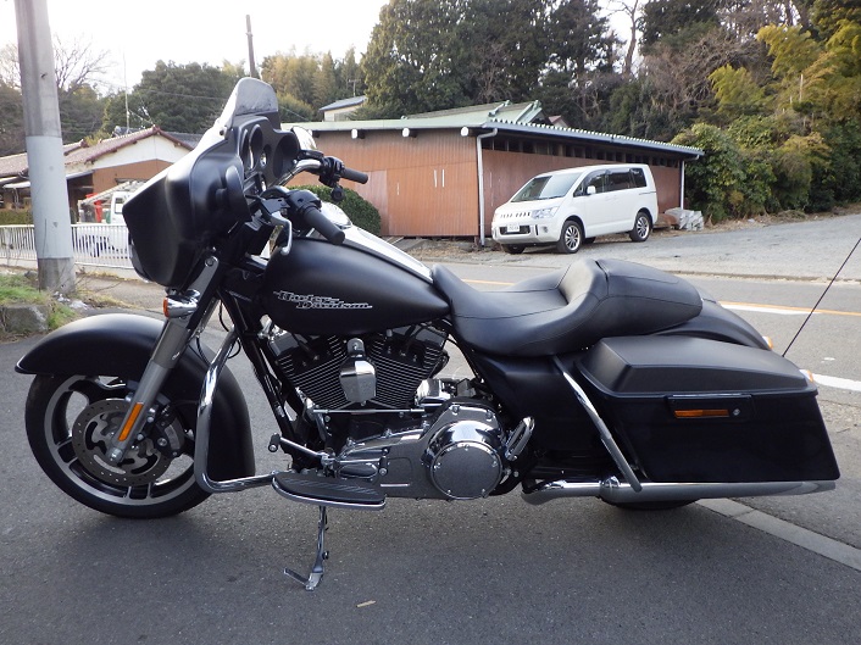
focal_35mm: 28
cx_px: 430
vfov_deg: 49.7
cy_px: 322
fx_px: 696
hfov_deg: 63.5
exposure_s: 1/200
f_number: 3.5
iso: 250
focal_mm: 5
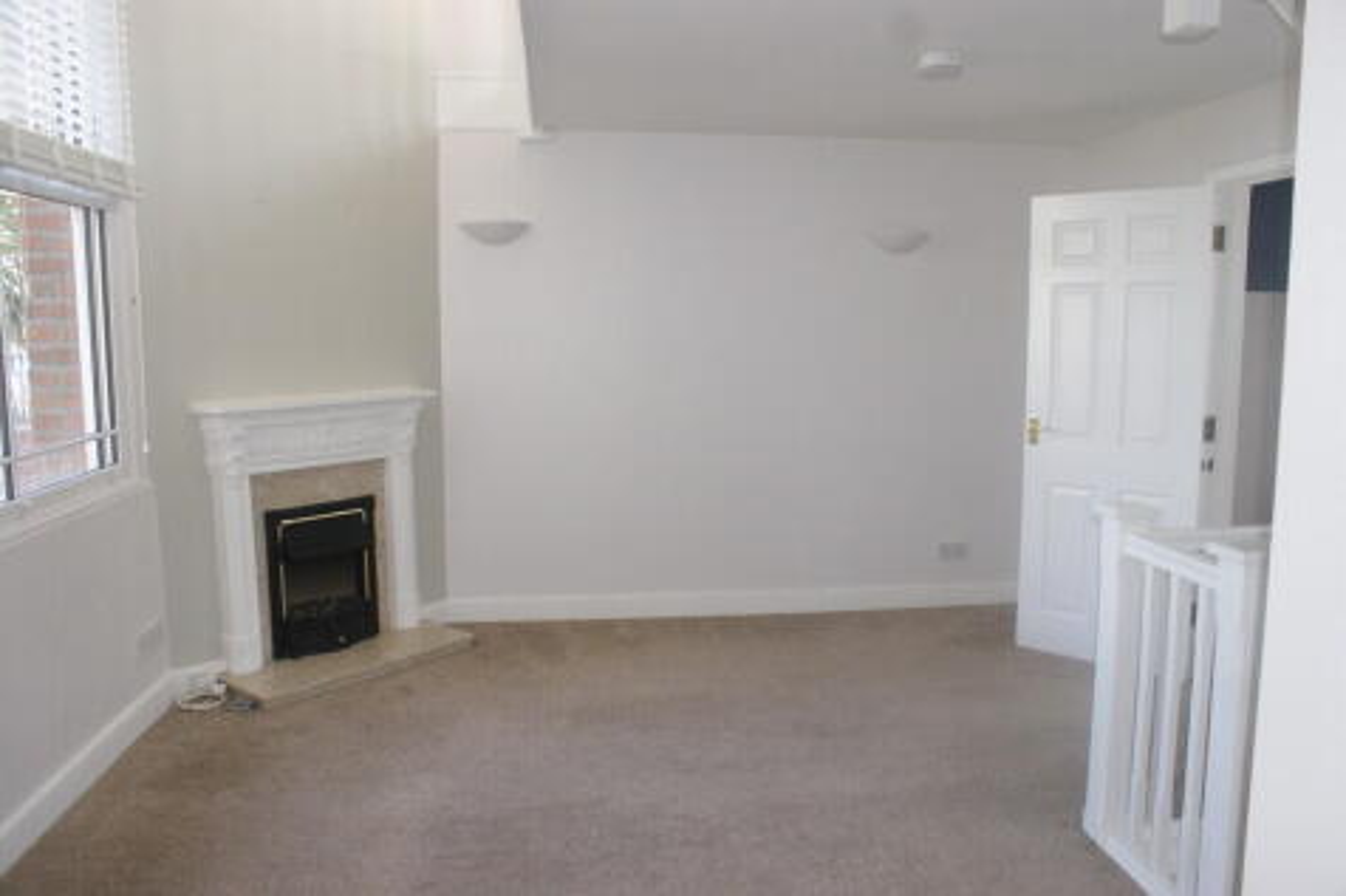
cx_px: 673
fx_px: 1009
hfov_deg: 67.4
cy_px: 448
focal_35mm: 27
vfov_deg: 47.9
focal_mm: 18
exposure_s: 1/60
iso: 400
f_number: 5.6
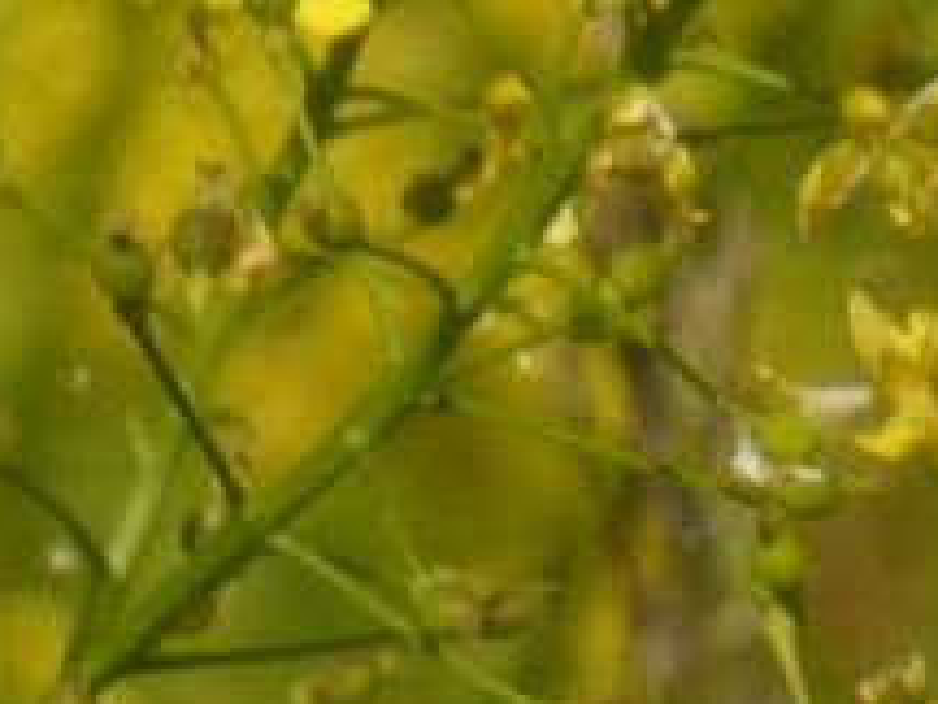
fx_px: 56877
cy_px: 209
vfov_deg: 0.7
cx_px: 1248
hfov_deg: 0.9
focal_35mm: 2099
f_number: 5.6
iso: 80
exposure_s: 1/250
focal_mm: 95.2
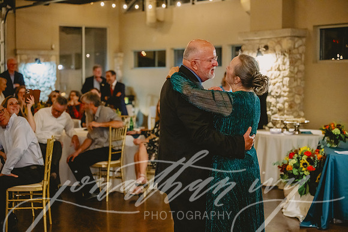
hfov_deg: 28.8
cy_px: 116
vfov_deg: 19.5
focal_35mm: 70
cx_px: 174
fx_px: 677
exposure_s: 1/160
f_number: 2.8
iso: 4000
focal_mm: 70
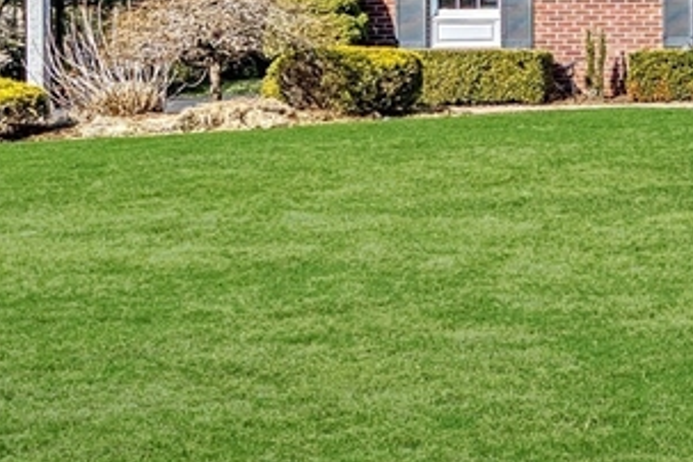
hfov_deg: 16.5
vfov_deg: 11.8
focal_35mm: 115
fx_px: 2214
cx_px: 981
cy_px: -23
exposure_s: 1/1250
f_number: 8
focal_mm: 34
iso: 400
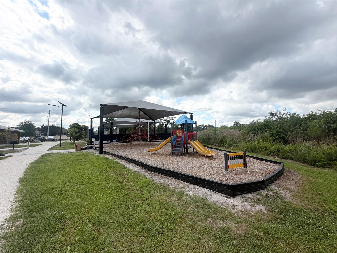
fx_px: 136
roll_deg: +1.4
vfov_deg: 85.7
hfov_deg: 102.1
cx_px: 168
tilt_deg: +3.5
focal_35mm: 14
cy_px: 126
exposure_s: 1/928
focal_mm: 2.22
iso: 20
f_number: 2.2
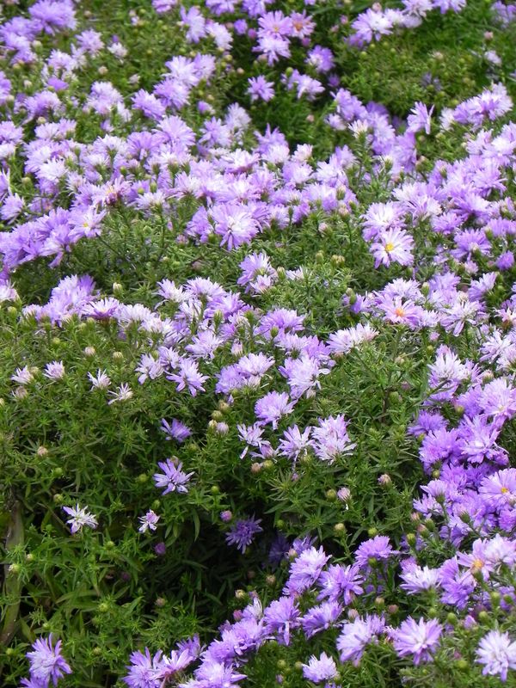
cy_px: 344
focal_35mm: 247
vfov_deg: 8.0
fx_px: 4909
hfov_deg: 6.0
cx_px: 258
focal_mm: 44
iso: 160
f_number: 5
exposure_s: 1/25
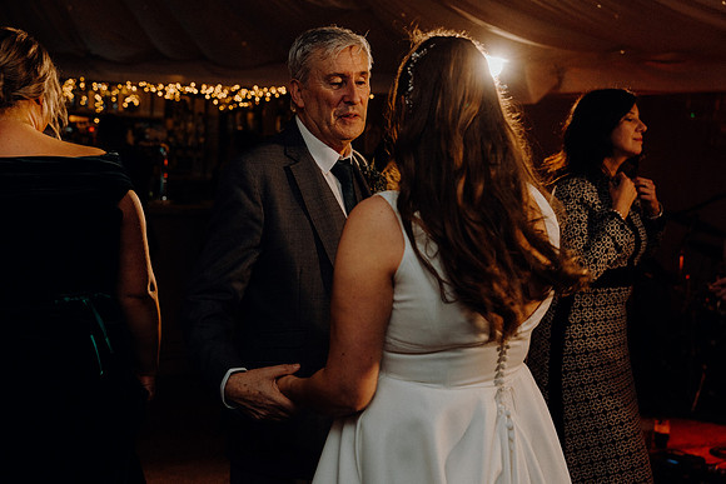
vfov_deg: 30.5
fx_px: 887
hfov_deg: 44.5
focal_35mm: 44
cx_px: 363
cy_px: 242
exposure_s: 1/160
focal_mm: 44
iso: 2500
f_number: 3.5
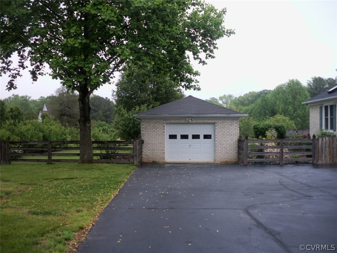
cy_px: 126
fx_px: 370
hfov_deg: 49.0
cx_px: 168
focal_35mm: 38
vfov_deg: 37.7
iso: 100
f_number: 3.5
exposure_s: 1/160
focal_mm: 6.3
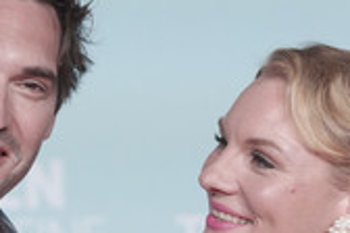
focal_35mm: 333
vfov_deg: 4.1
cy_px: 223
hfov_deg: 6.2
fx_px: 3237
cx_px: 116
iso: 500
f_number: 3.5
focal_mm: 124
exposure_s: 1/160
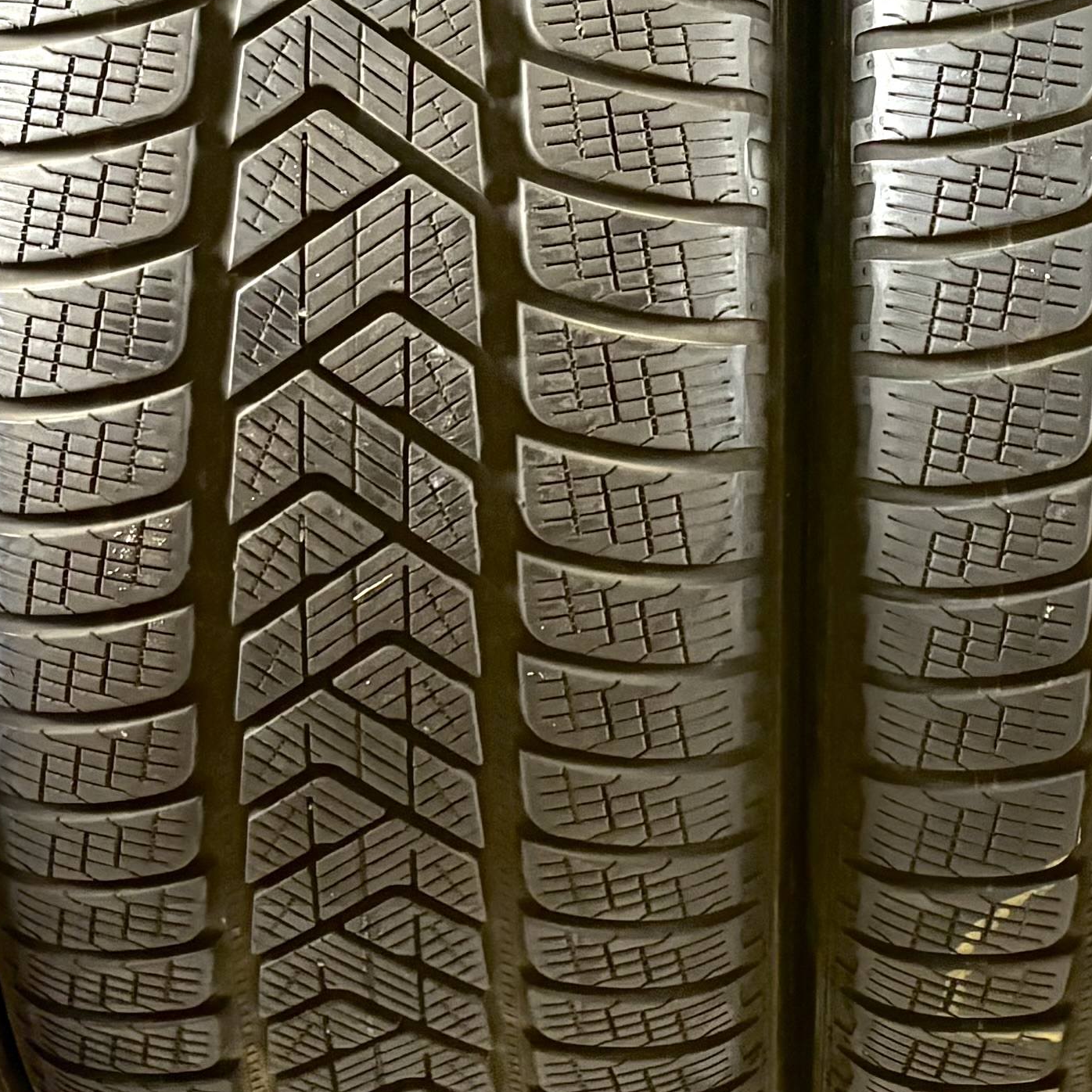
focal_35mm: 94
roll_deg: -0.1
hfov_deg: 18.4
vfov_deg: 18.3
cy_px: 187
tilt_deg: -7.9
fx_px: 3355
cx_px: 750
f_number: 1.6
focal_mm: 5.96
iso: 640
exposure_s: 1/32
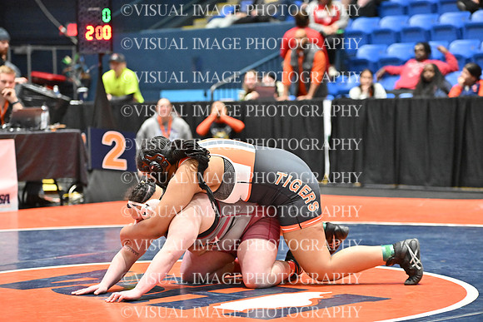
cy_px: 161
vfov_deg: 12.2
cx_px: 242
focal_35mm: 112
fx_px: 1503
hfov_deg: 18.3
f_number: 2.8
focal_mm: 112
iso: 6400
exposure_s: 1/800
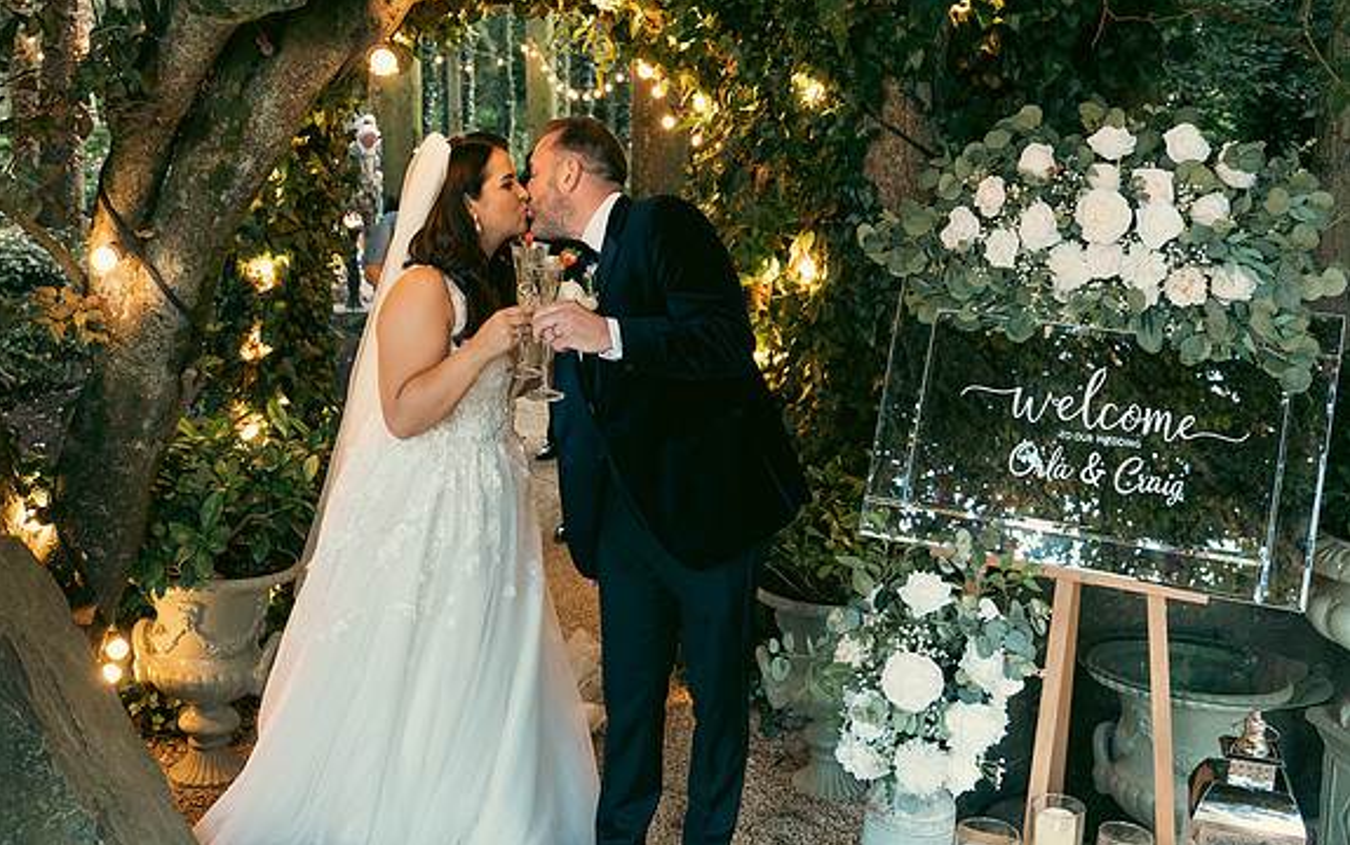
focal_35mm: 37
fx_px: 1362
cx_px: 671
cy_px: 403
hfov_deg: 52.7
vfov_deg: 34.5
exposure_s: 1/200
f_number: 3.5
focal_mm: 24
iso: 1000
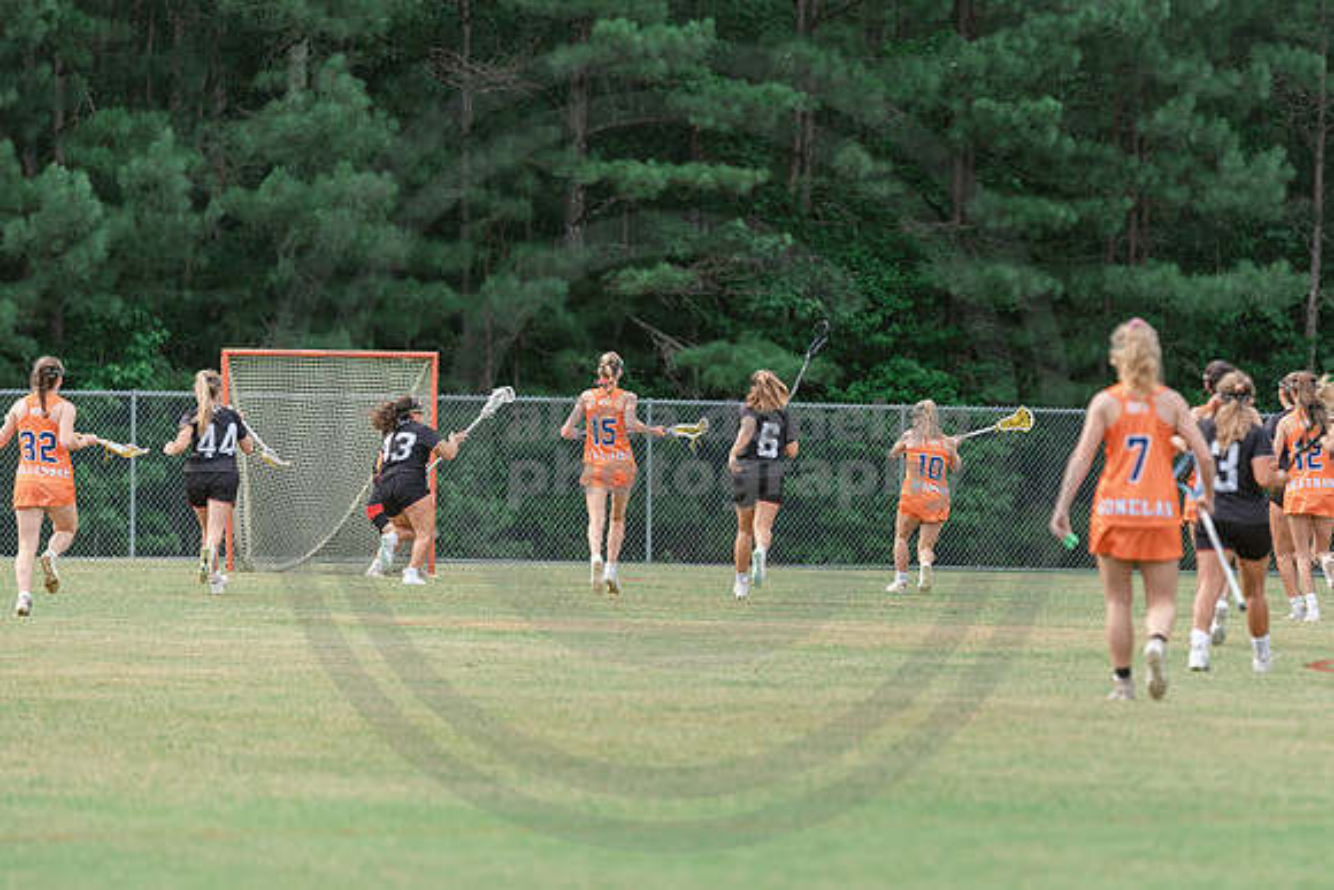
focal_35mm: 281
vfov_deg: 4.9
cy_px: 466
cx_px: 937
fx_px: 10410
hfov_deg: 7.3
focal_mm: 200
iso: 250
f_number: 3
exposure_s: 1/640
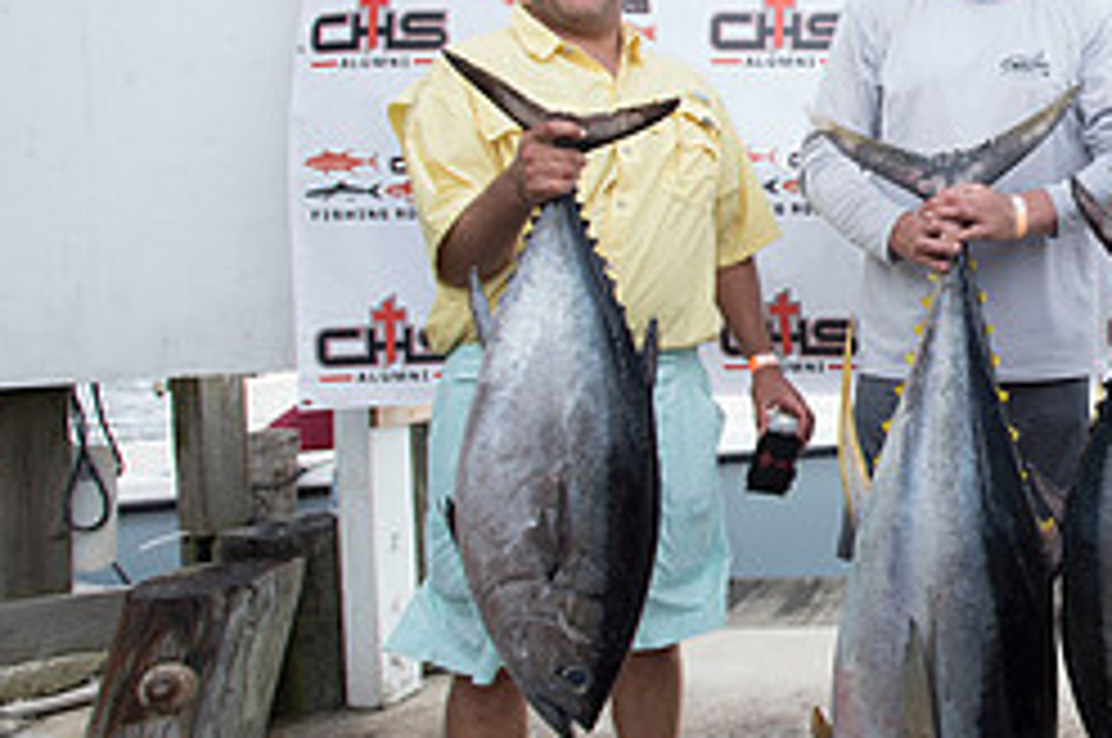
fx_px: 1234
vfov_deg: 33.1
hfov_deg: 40.0
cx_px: 1207
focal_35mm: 40
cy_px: 272
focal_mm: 17
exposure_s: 1/400
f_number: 4.5
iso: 250
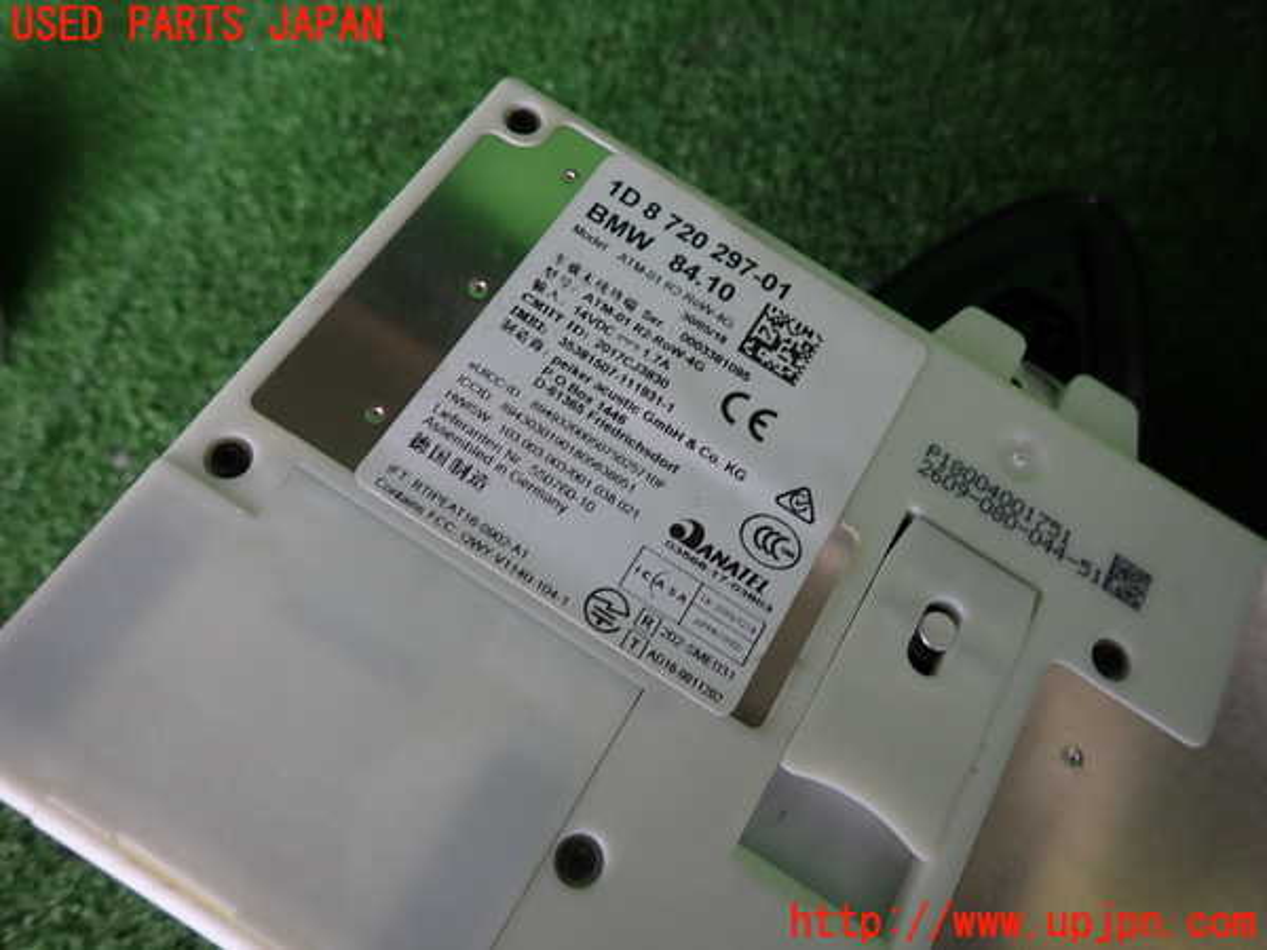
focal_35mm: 25
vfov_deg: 54.9
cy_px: 475
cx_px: 634
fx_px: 915
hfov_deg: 69.4
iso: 160
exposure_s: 1/60
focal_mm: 4.5
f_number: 2
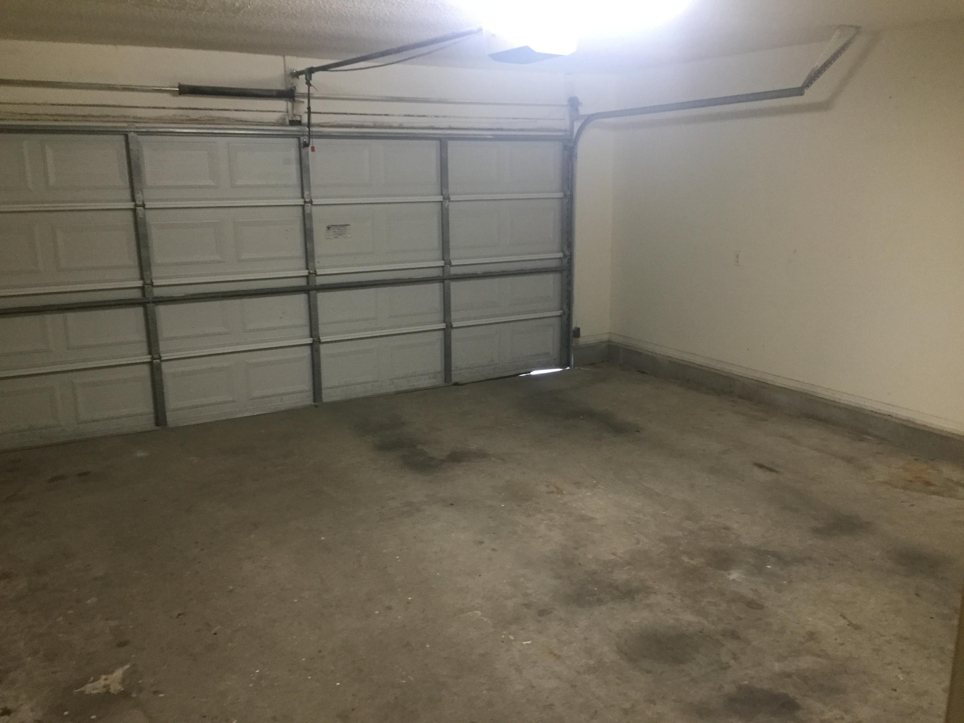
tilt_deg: -12.7
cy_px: 362
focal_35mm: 29
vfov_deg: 48.2
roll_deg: +0.2
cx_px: 482
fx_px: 808
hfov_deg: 61.7
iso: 250
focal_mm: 4.15
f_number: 2.2
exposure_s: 1/33
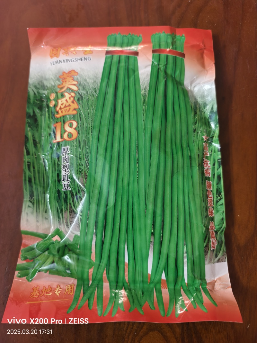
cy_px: 172
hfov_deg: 58.9
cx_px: 128
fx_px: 228
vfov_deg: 73.9
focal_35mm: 23
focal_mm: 6.54
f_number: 1.57
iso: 608
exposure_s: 1/50
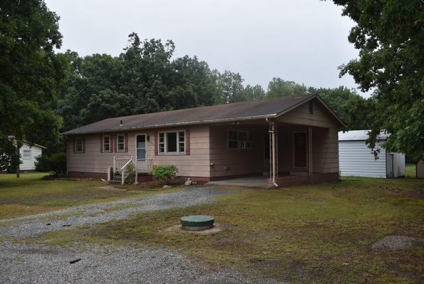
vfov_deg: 43.7
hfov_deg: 61.9
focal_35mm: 30
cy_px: 142
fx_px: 354
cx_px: 212
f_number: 5.6
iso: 100
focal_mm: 20
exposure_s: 1/200
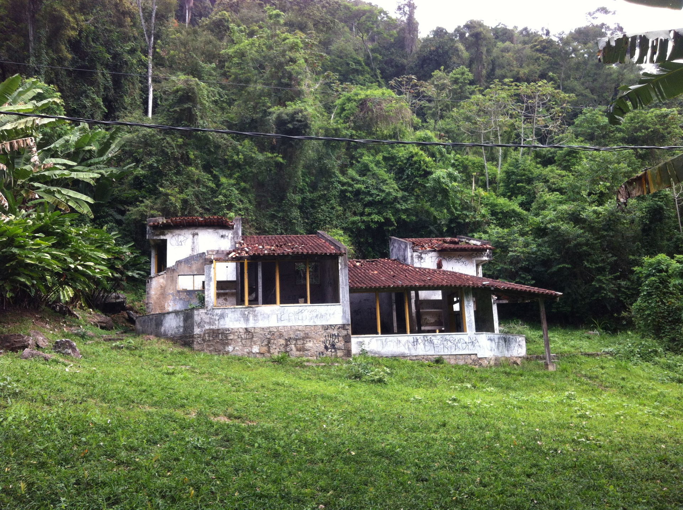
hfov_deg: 52.7
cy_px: 255
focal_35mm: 35
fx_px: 690
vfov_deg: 40.6
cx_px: 342
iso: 80
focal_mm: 3.85
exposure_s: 1/225
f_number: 2.8
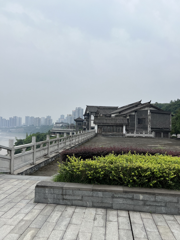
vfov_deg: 67.3
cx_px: 90
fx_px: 180
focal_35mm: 26
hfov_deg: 53.1
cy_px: 120
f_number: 1.5
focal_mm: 5.7
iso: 50
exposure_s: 1/3460
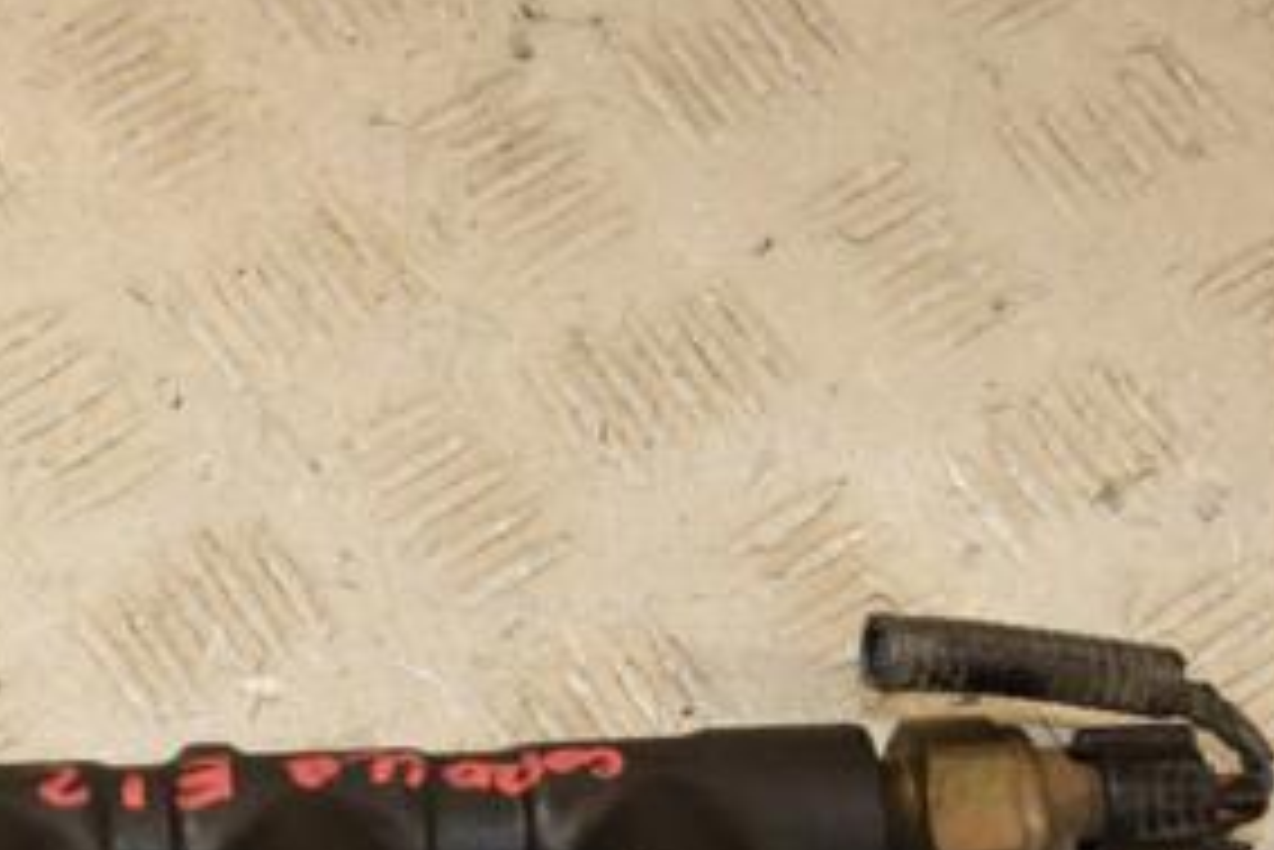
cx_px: 99
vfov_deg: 12.5
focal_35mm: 108
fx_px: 3824
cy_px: 846
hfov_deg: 18.6
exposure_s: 1/200
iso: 800
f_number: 10
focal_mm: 34
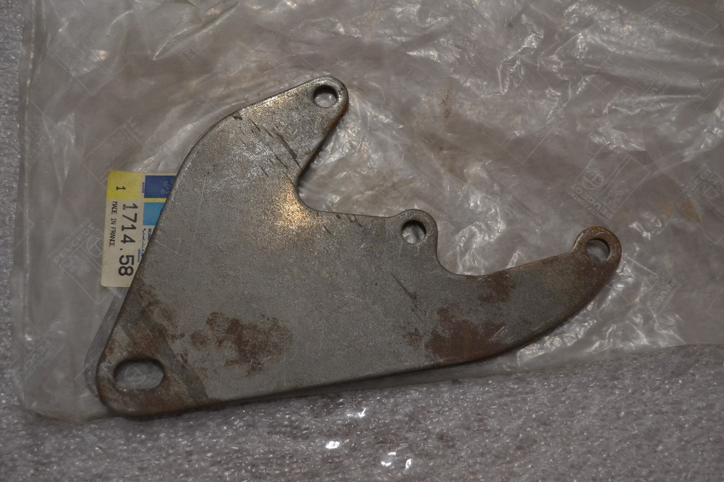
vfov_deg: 28.1
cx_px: 362
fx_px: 965
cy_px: 241
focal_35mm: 48
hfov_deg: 41.1
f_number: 4.8
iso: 2000
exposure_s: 1/60
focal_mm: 32
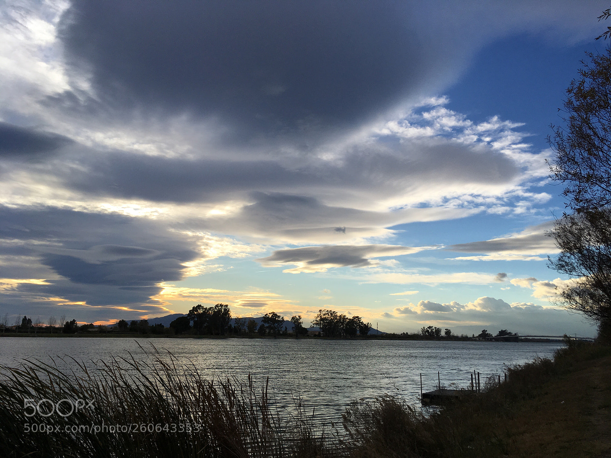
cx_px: 306
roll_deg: -0.9
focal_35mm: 29
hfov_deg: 61.7
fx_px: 512
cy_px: 229
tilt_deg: +10.7
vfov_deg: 48.2
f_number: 2.2
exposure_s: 1/1538
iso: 25
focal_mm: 4.15
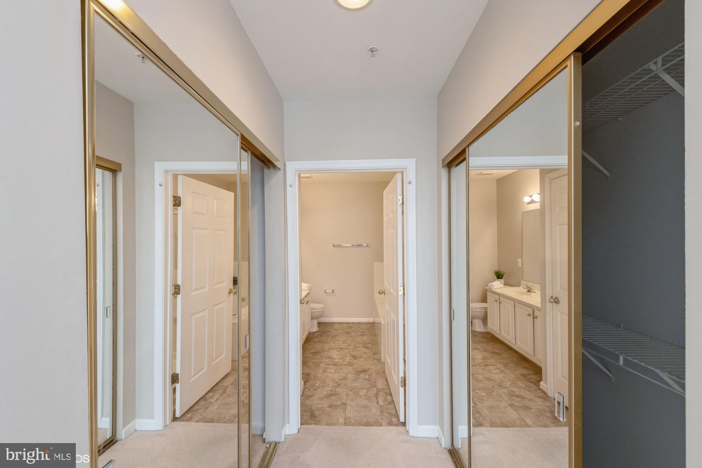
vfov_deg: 81.2
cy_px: 234
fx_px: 273
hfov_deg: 104.3
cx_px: 351
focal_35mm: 14
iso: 400
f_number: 10
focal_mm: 14
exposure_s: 1/13
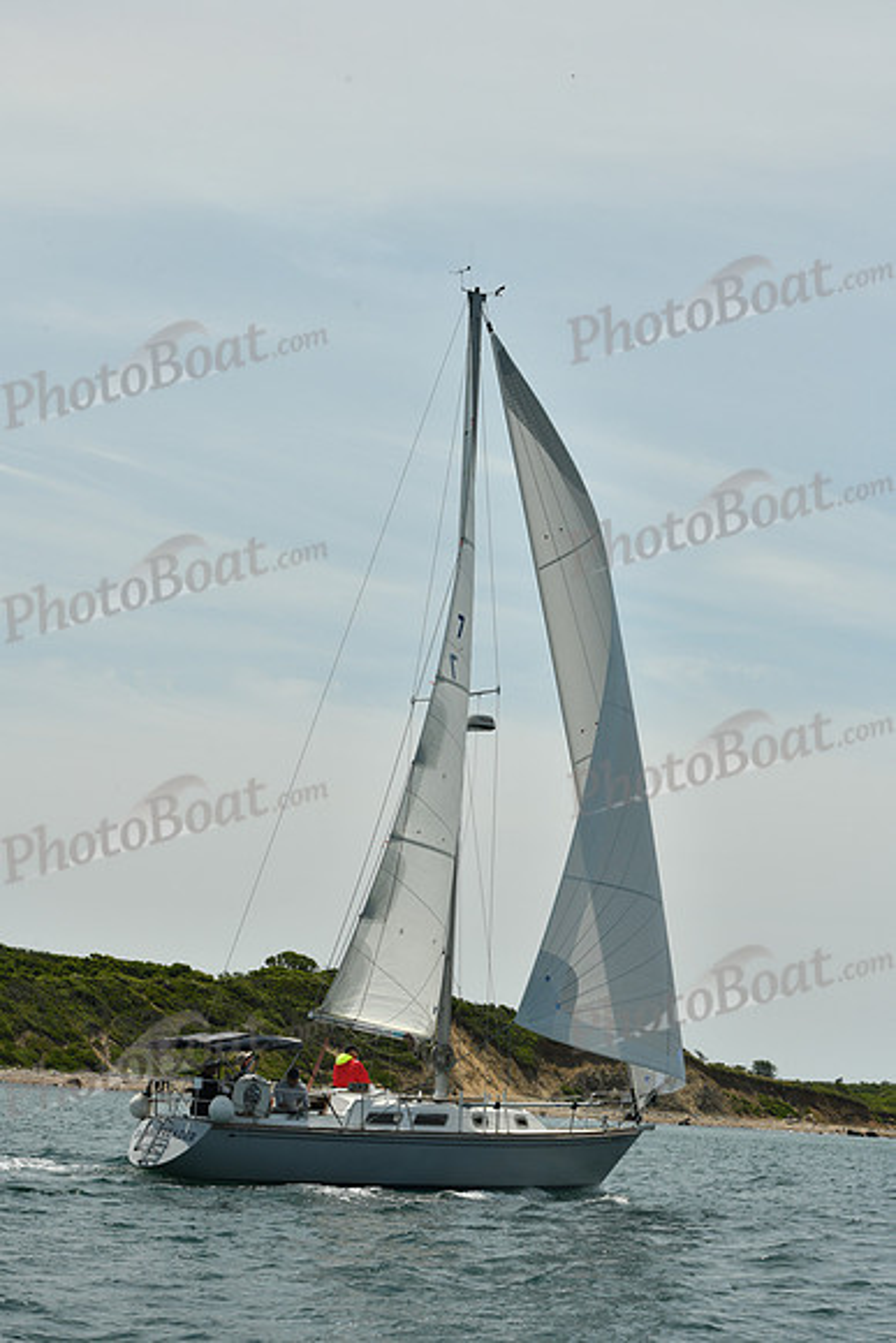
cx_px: 448
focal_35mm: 70
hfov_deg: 19.5
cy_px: 672
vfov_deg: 28.8
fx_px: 2612
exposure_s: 1/1000
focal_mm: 70
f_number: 11
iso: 320
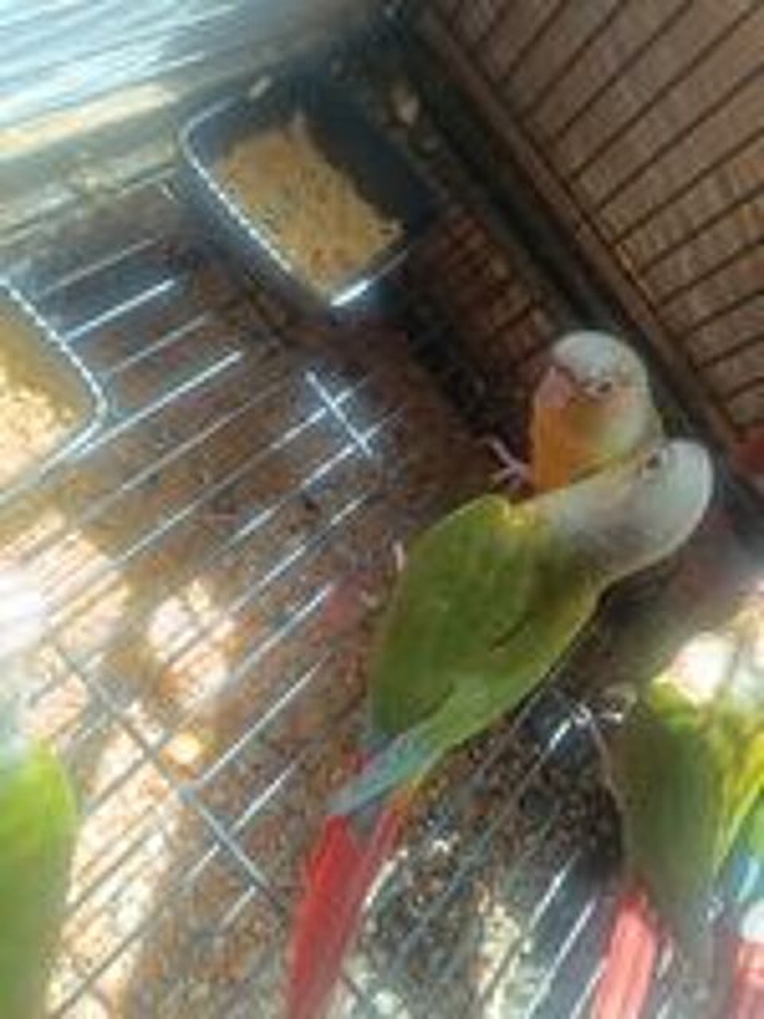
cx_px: 382
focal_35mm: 24
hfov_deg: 56.8
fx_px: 706
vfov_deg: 71.6
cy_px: 510
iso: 119
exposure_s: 1/101
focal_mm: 5.59
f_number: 1.88
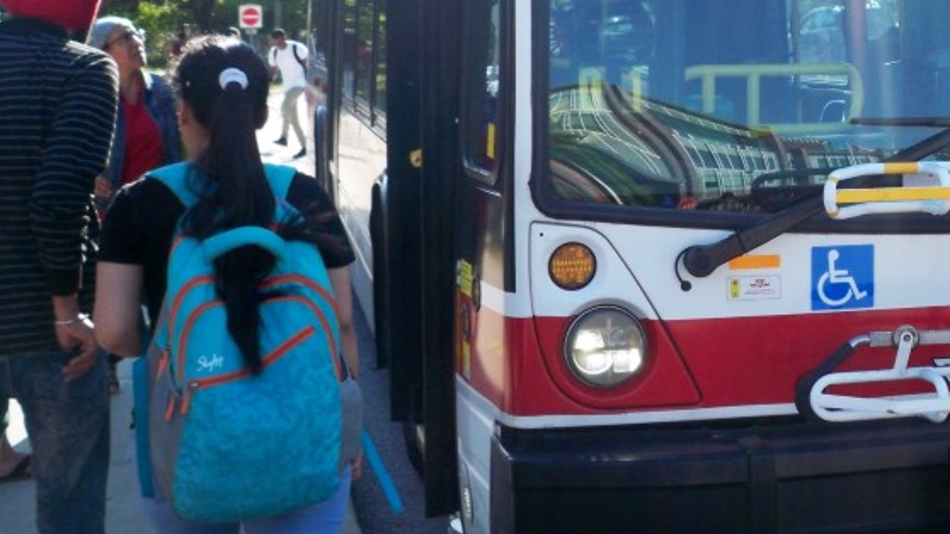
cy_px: 43
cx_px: 870
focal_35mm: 70
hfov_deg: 28.9
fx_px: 1763
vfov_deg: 17.0
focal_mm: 6.3
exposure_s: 1/320
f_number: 3.1
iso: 64
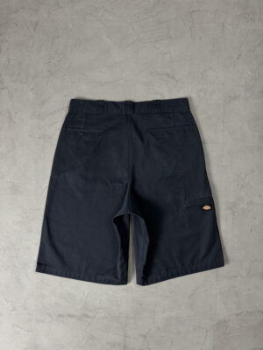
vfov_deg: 71.6
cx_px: 132
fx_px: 243
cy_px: 175
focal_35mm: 24
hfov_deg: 56.8
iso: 200
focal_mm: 6.76
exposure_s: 1/60
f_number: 1.78
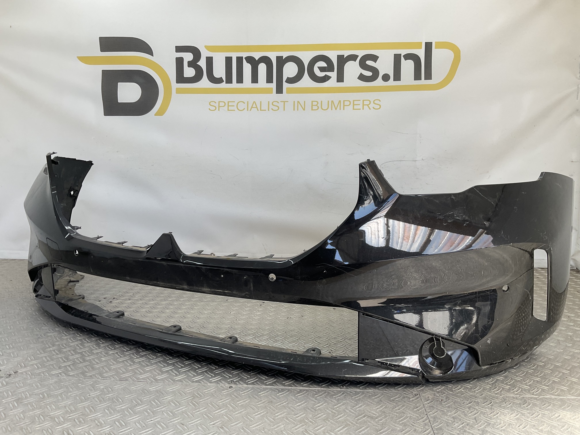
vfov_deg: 48.2
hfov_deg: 61.7
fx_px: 486
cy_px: 218
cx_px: 290
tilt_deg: -7.4
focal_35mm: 29
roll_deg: -1.1
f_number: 1.8
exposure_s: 1/202
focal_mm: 3
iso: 16
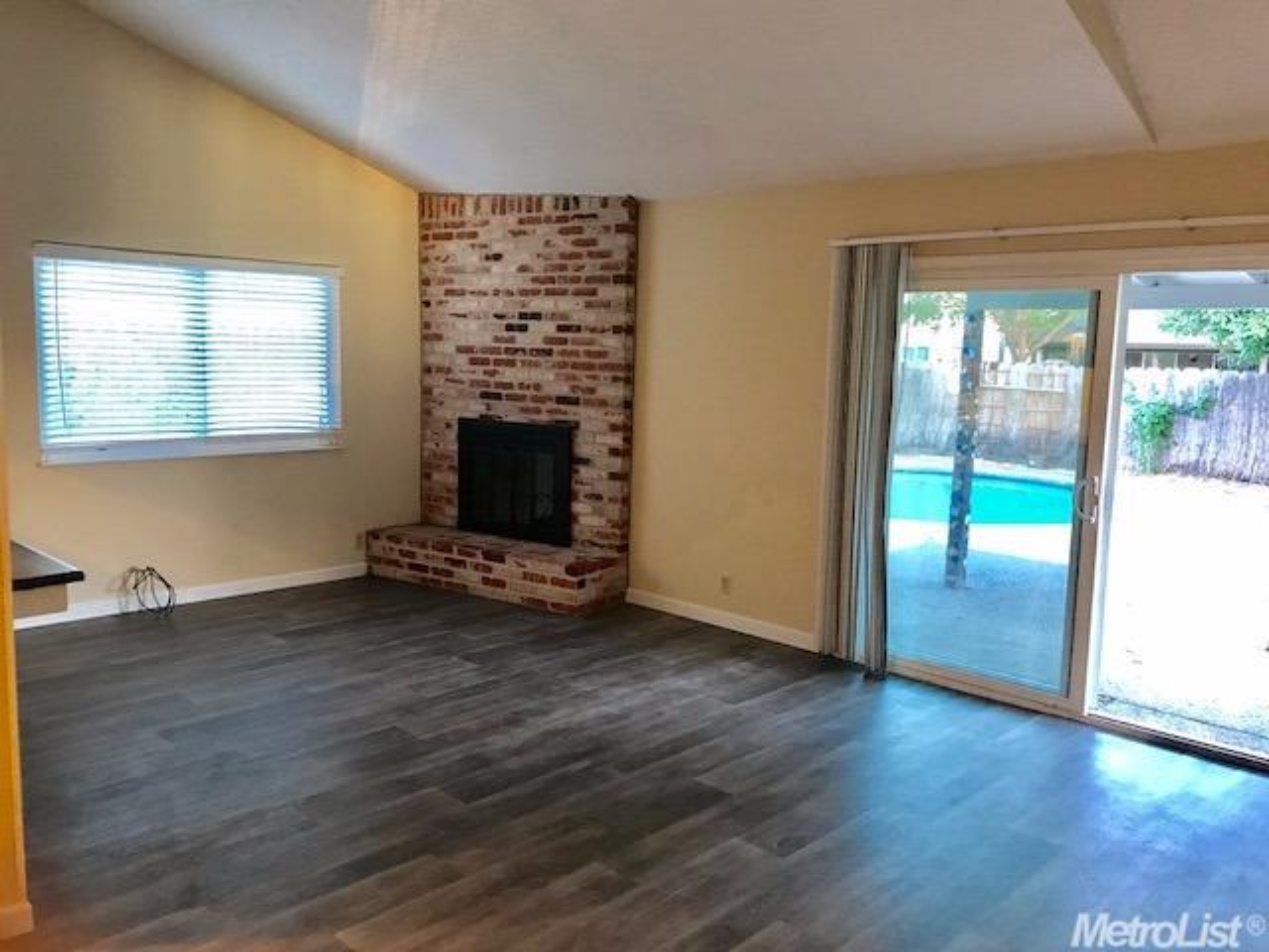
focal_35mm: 28
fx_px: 1026
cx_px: 634
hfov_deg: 63.4
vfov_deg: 49.7
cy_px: 476
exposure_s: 1/15
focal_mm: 3.99
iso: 50
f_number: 1.8
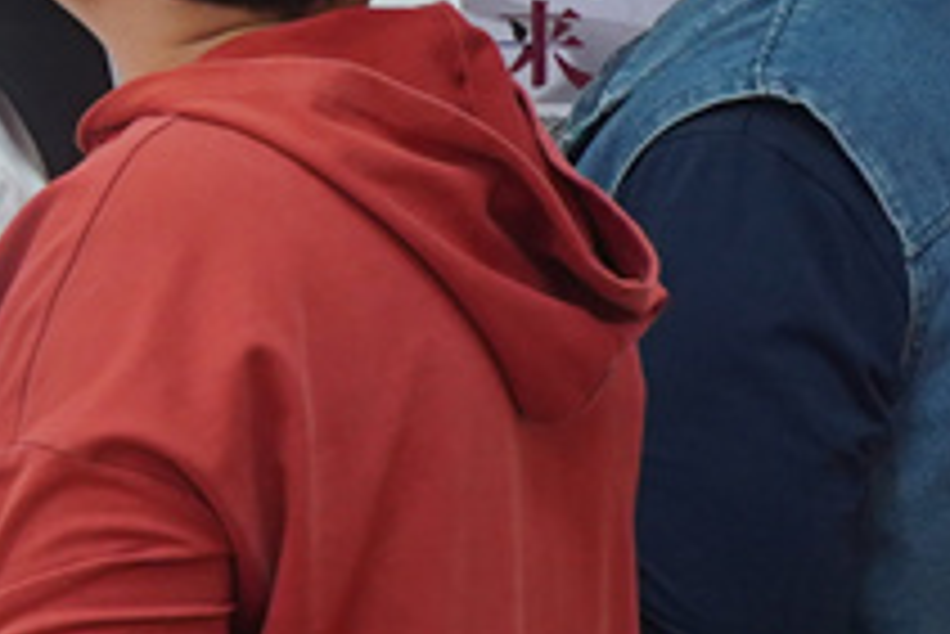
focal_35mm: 199
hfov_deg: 9.5
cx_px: -1108
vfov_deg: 6.8
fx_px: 5255
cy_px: -355
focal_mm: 28
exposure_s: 1/160
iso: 1000
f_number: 4
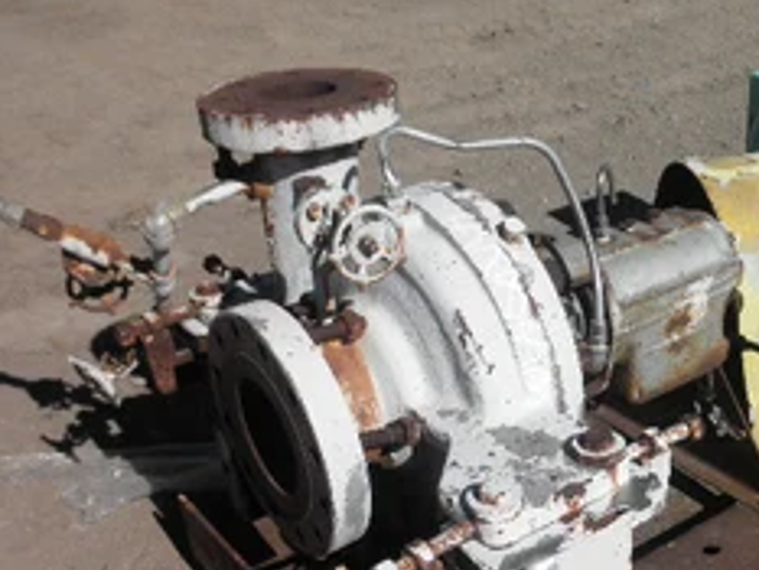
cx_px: 625
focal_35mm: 48
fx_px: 1053
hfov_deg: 37.9
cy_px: 436
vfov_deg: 29.7
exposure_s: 1/250
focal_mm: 5
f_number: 8.5
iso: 64
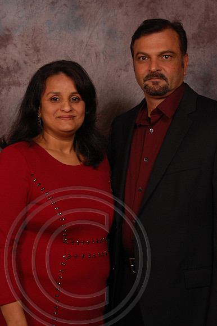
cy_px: 163
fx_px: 611
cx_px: 108
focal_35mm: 68
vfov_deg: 29.9
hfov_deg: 20.1
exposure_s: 1/200
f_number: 5.6
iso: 400
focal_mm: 45
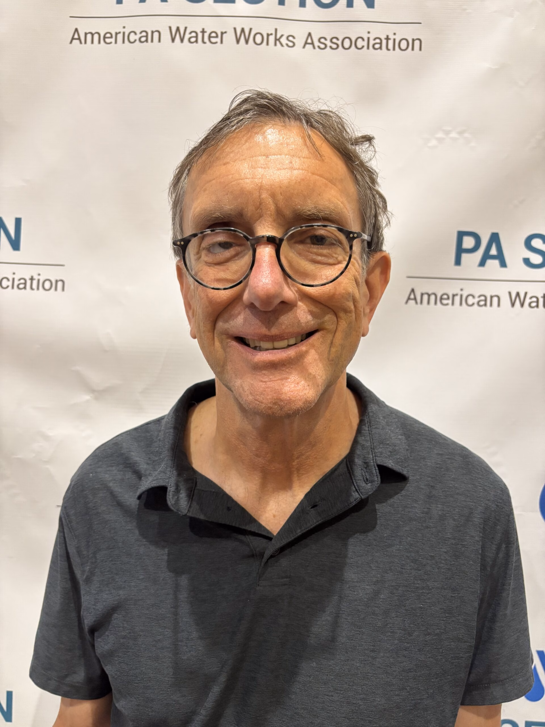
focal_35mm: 26
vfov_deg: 67.3
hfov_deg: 53.1
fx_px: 546
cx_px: 272
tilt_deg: -2.8
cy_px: 364
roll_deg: -2.5
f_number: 1.6
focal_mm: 5.96
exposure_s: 1/40
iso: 400
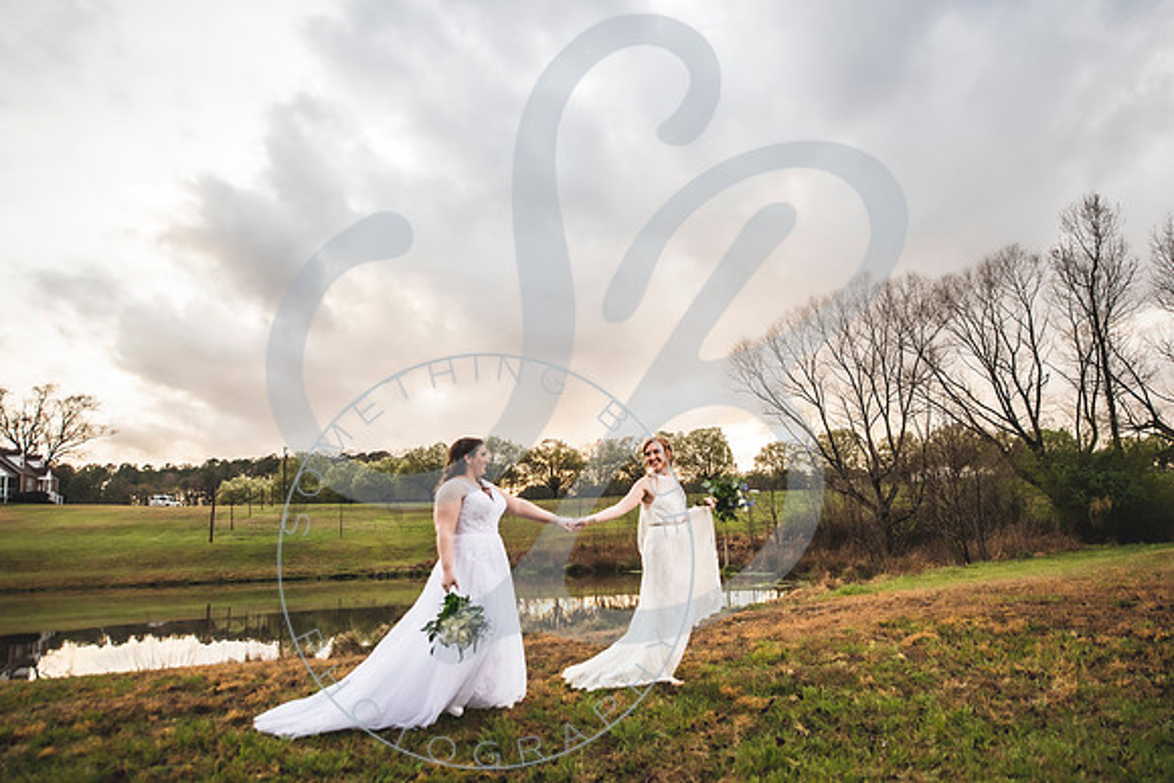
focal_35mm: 26
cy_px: 416
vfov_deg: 49.1
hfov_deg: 68.7
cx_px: 635
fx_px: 857
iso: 320
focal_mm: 24
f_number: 2.8
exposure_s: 1/500
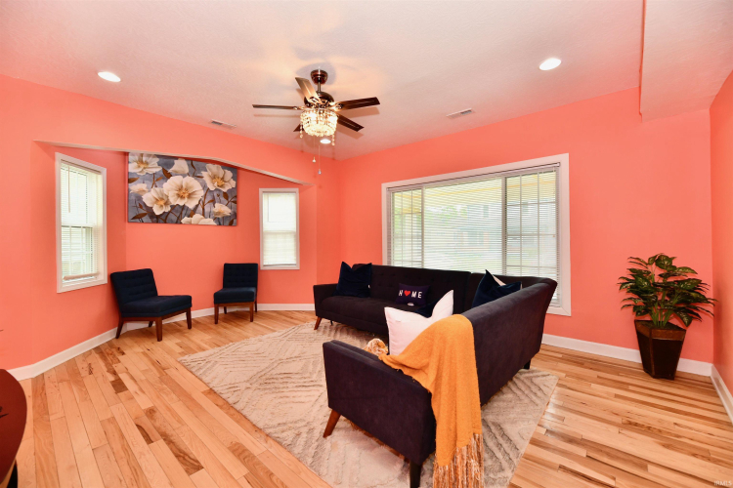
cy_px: 244
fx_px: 285
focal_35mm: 14
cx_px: 366
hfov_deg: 104.3
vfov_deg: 81.2
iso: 640
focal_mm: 14
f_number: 6.3
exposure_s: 1/80
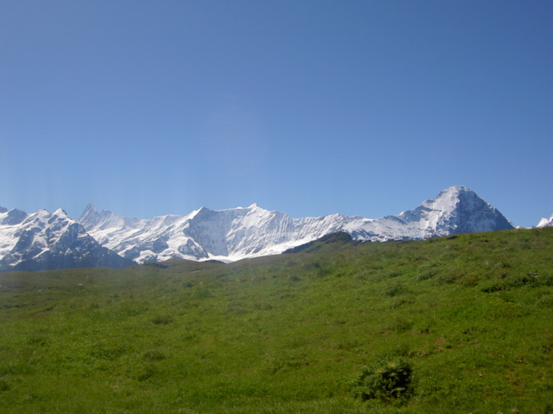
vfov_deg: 41.8
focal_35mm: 34
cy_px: 207
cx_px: 276
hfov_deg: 54.0
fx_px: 543
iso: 50
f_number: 4.7
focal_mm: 5.6
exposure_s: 1/640
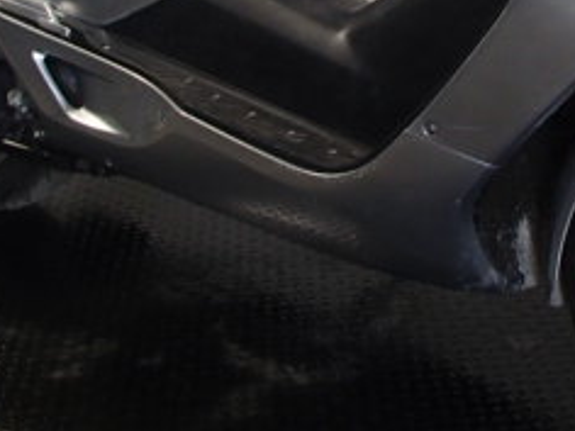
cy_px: -71
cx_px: 434
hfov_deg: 25.3
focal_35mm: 76
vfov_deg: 18.5
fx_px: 1262
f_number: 3.9
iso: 250
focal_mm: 5
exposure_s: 1/30
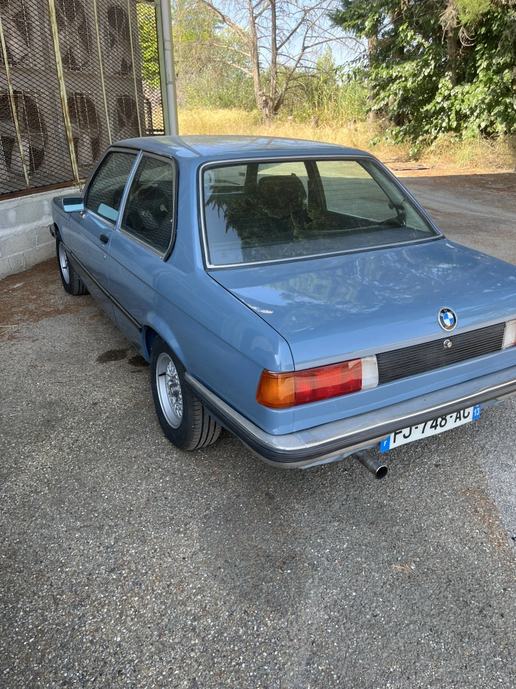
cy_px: 344
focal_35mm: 26
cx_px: 258
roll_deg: +0.8
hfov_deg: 53.1
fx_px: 517
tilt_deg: -23.9
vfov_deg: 67.3
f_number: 1.6
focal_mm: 5.1
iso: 50
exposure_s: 1/457
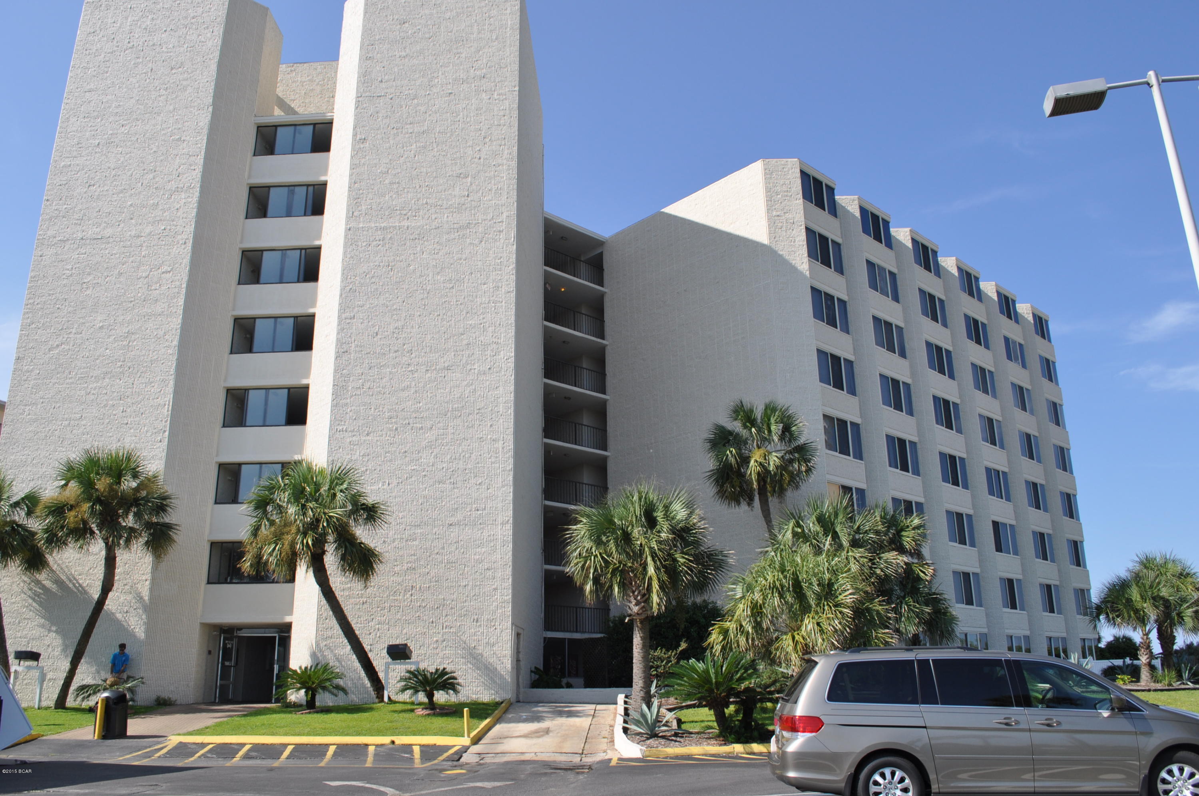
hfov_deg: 67.4
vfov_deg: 47.8
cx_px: 600
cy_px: 398
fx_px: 898
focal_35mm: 27
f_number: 9
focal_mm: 18
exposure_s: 1/320
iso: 200
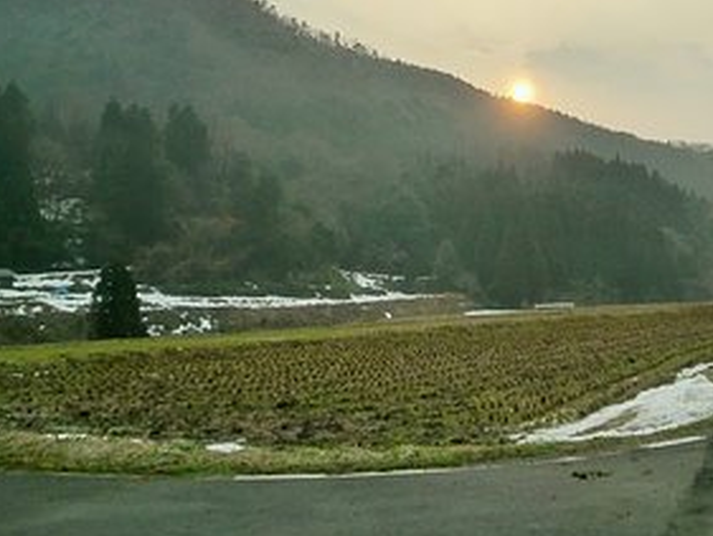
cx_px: 515
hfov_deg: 30.8
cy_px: 79
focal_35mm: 62
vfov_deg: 23.2
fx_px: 1278
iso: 64
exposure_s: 1/800
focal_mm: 5.58
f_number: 2.8
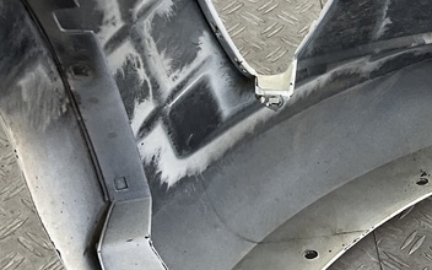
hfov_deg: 22.5
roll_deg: -12.7
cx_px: 443
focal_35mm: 88
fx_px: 1036
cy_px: -29
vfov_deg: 14.5
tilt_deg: -35.8
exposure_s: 1/106
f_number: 1.8
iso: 16
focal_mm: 3
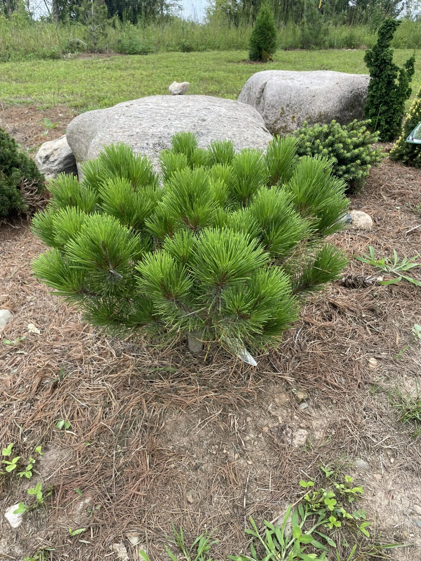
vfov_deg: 67.3
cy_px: 280
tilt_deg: -26.3
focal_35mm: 26
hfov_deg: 53.1
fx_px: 422
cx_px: 210
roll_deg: -3.5
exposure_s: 1/433
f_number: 1.6
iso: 32
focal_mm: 4.2
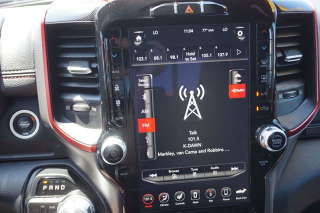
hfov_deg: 55.1
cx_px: 160
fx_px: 306
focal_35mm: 34
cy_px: 106
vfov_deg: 38.3
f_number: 4
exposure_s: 1/60
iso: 200
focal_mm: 23
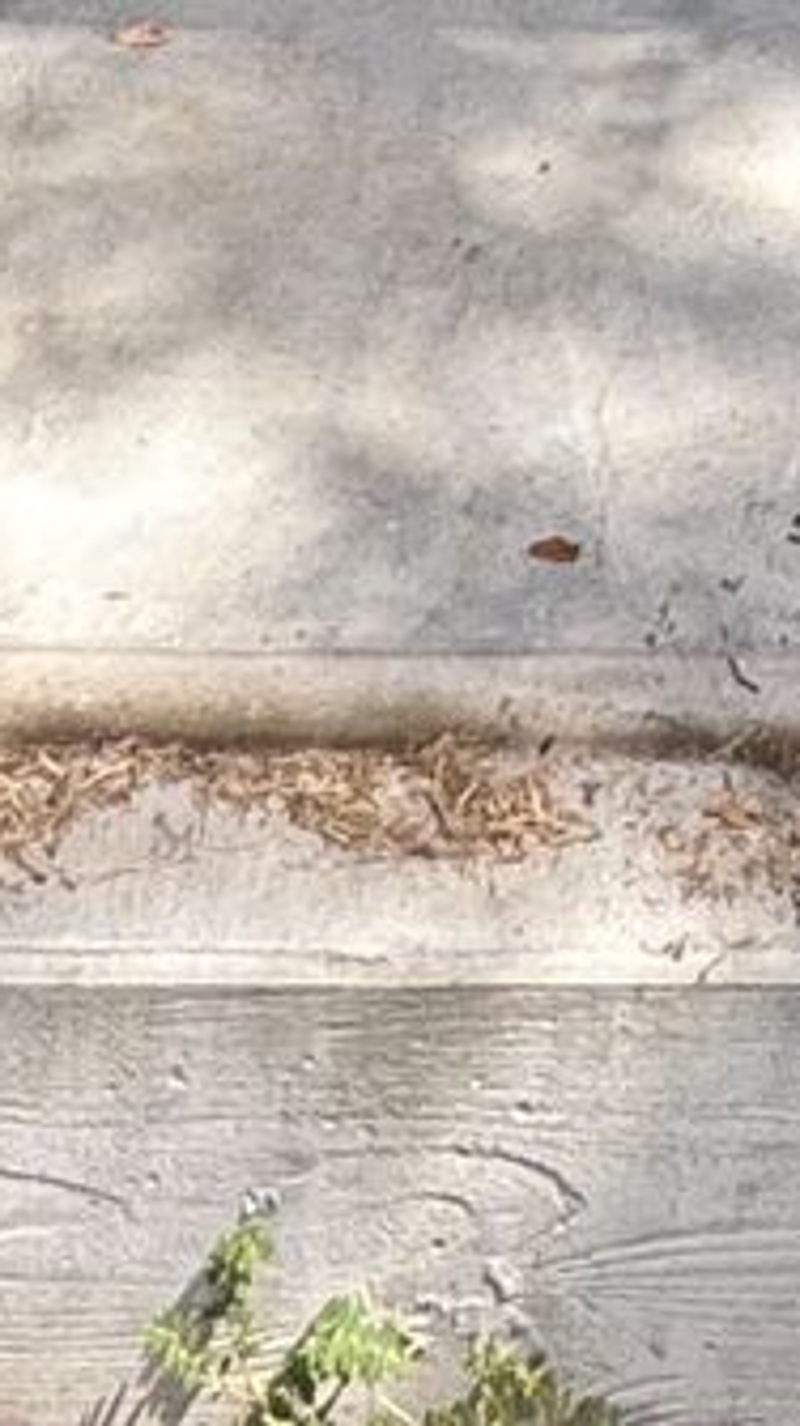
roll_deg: -0.3
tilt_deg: -4.2
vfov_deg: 13.4
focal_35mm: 105
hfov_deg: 11.4
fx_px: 3967
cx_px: 864
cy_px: -2213
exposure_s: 1/99
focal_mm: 2.22
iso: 64
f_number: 2.2
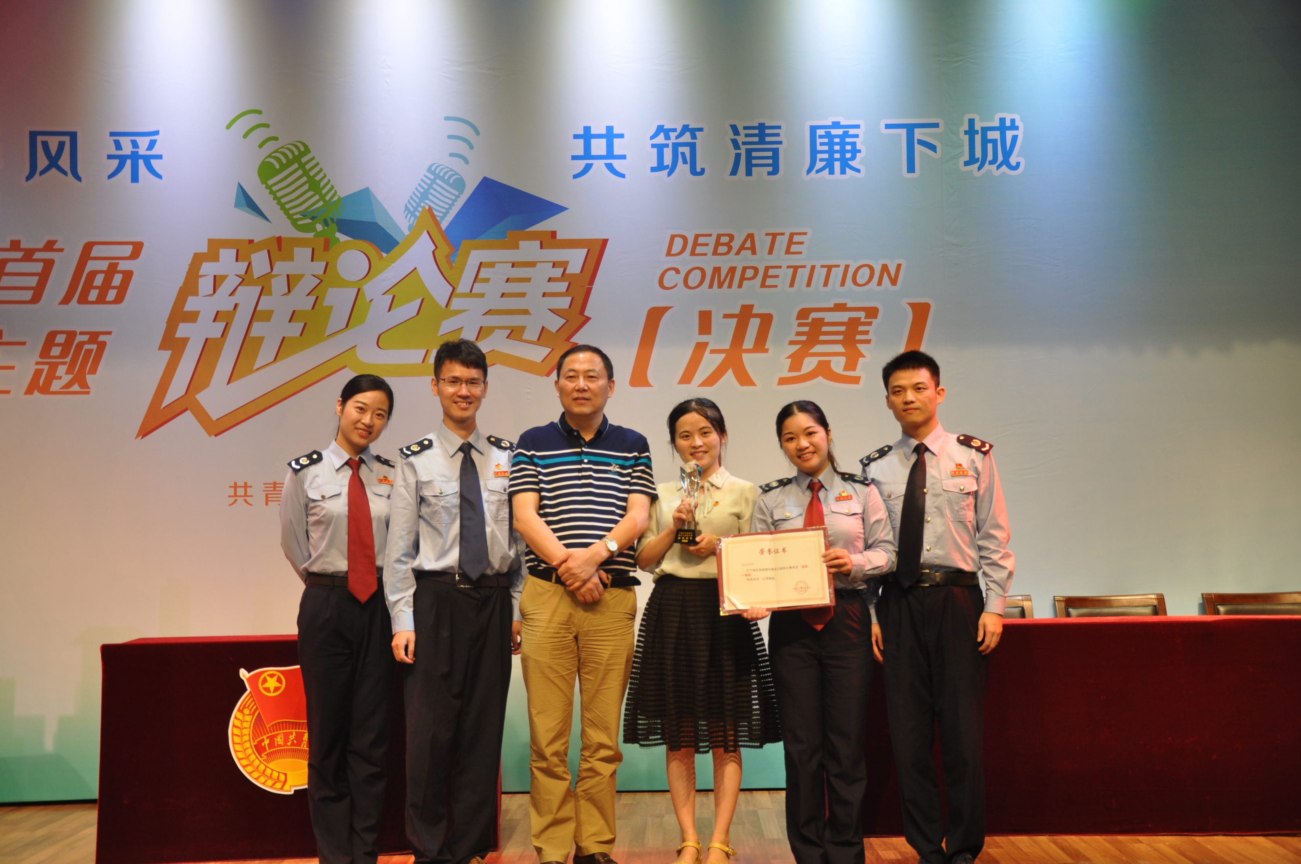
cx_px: 650
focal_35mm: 45
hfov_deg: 43.7
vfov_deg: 29.8
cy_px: 432
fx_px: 1624
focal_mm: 30
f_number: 5
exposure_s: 1/25
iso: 320
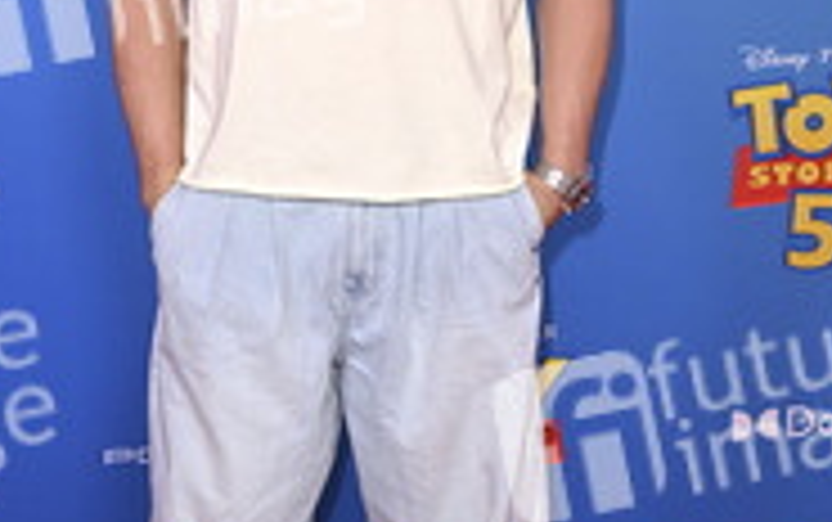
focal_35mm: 77
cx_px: 315
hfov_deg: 26.7
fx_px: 1748
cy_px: 194
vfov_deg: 17.0
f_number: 6.3
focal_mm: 35
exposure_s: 1/250
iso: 1250
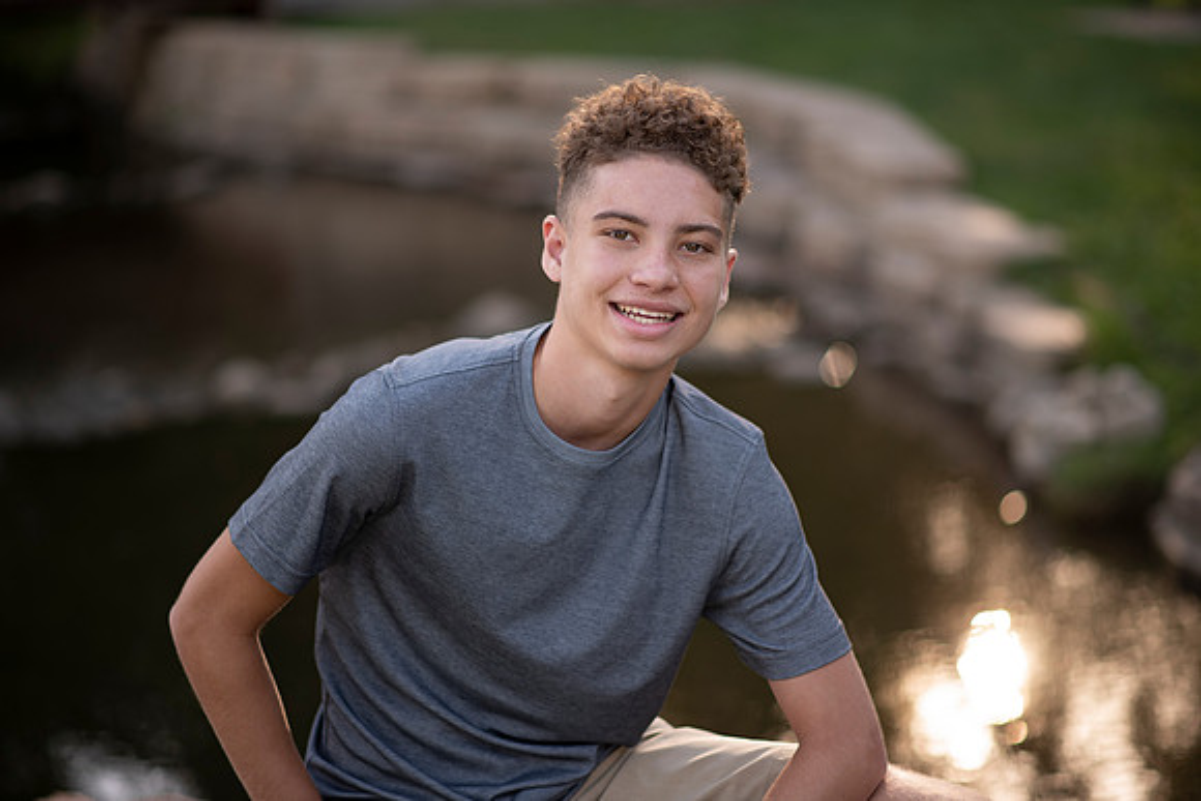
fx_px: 2836
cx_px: 600
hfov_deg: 23.9
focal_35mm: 85
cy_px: 400
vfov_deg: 16.1
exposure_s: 1/400
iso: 125
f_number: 1.8
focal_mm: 85
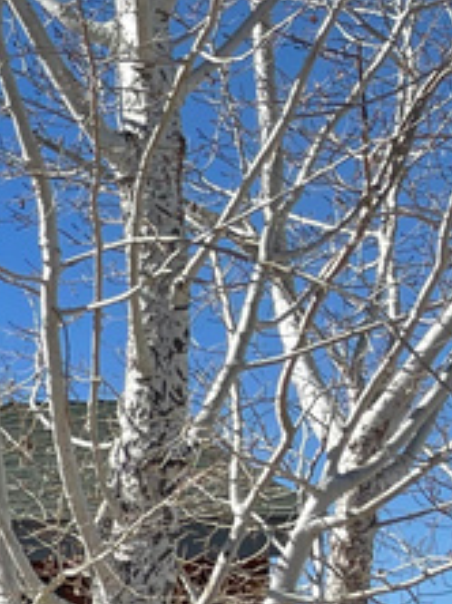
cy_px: 811
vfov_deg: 15.5
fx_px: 2093
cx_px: -828
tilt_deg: -0.3
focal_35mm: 120
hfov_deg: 9.9
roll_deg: -1.1
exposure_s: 1/1618
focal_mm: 5.1
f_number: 1.6
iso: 32
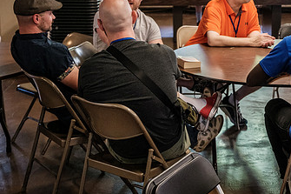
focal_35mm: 78
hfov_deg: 25.4
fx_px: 630
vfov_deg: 17.4
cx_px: 245
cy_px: 46
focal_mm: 30.2
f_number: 2.8
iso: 2500
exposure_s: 1/125
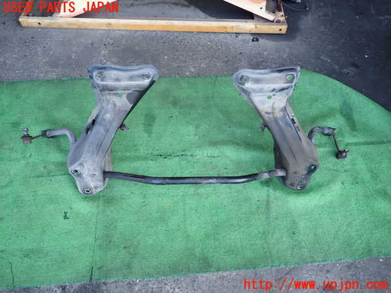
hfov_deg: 69.4
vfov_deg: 54.9
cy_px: 146
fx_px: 282
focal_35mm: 25
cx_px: 196
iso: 100
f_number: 2
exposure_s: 1/160
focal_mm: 4.5
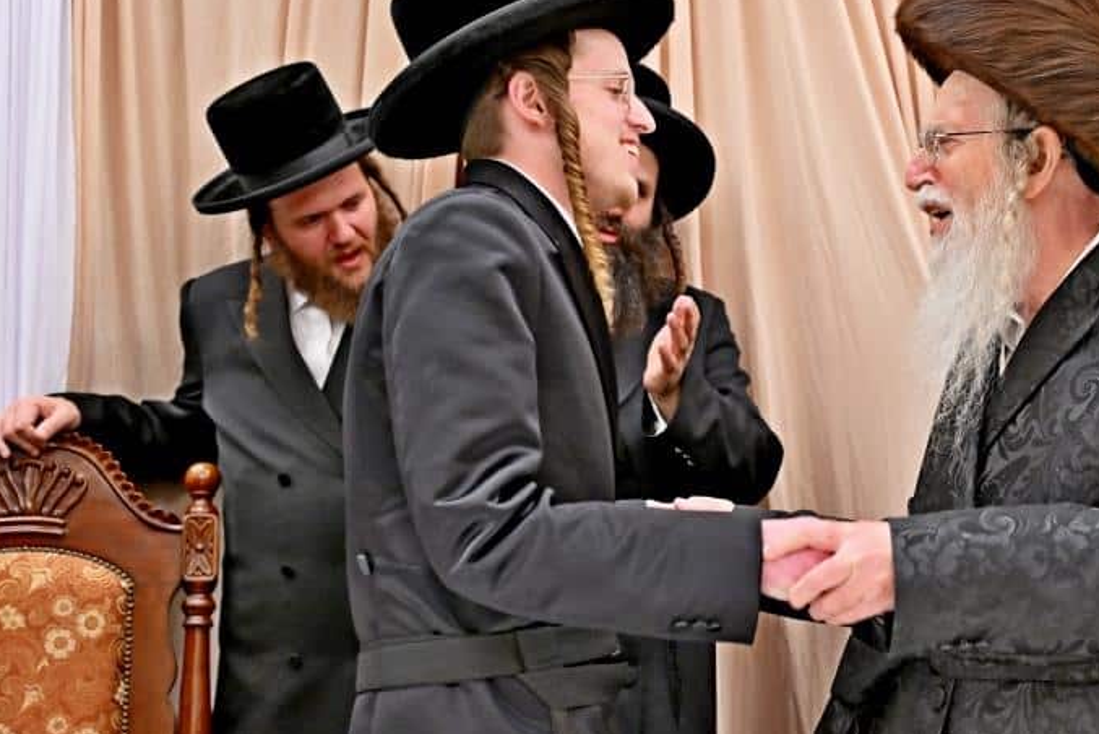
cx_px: 823
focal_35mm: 62
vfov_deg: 21.9
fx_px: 1893
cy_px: 311
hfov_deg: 31.8
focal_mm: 41
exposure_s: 1/200
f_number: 4
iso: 640
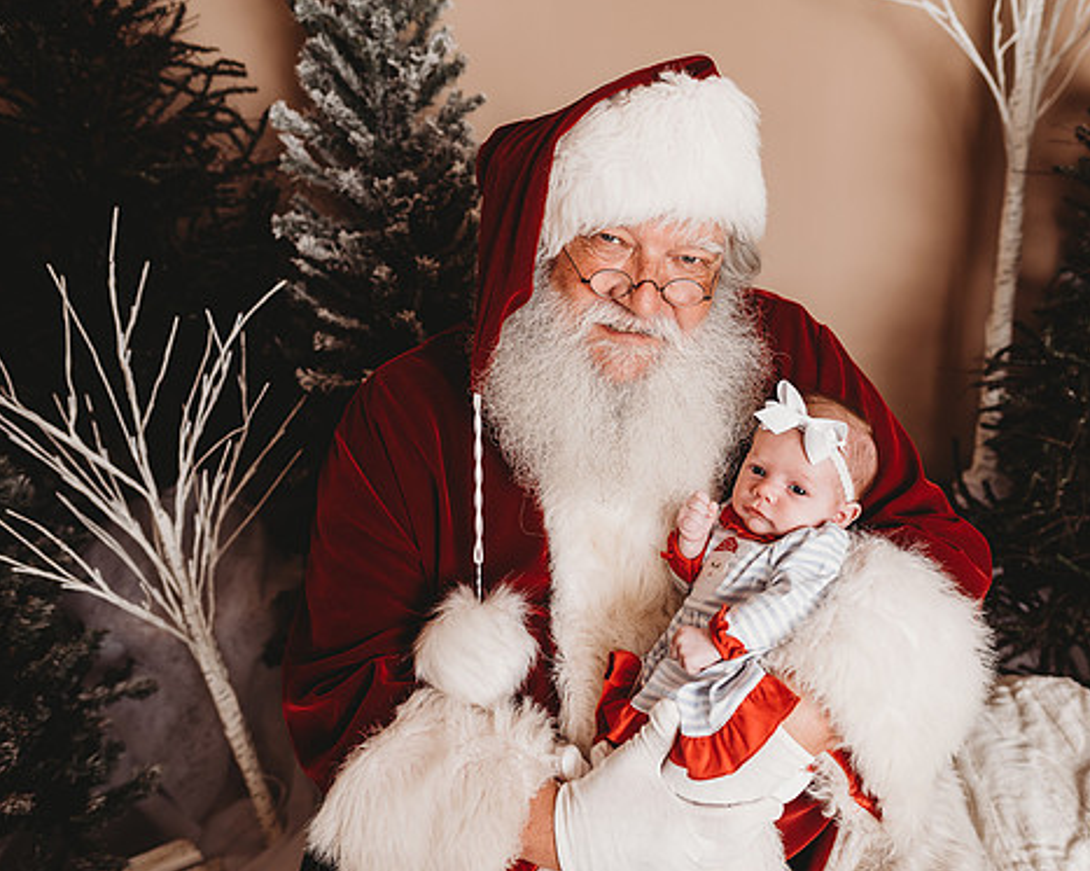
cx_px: 654
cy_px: 426
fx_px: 903
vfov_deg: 51.5
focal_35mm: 28
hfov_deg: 61.7
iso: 100
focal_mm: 24
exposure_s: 1/160
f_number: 3.2
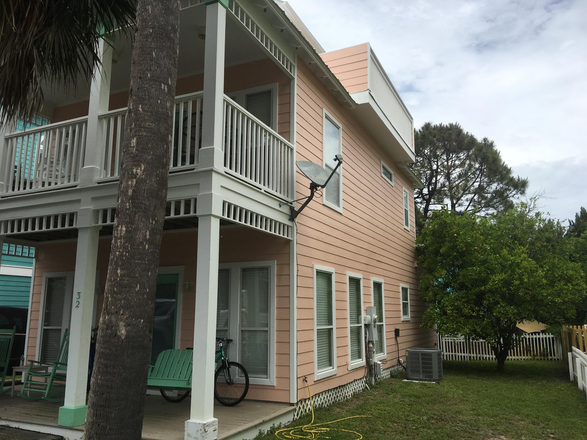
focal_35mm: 29
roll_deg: +0.8
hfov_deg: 61.7
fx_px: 492
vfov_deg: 48.2
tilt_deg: +12.1
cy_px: 220
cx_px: 294
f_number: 2.2
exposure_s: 1/1923
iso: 25
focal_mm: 4.15
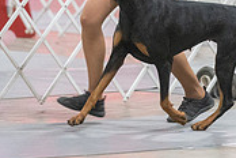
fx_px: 3802
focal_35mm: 580
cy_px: -51
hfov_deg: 3.6
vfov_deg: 2.4
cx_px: 122
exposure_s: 1/320
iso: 6400
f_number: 2.8
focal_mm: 174
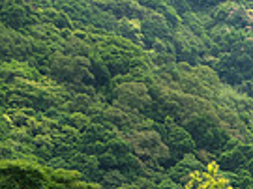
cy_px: 246
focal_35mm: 289
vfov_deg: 5.1
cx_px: 508
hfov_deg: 6.6
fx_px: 2110
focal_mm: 52
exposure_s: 1/100
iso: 200
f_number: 5.6
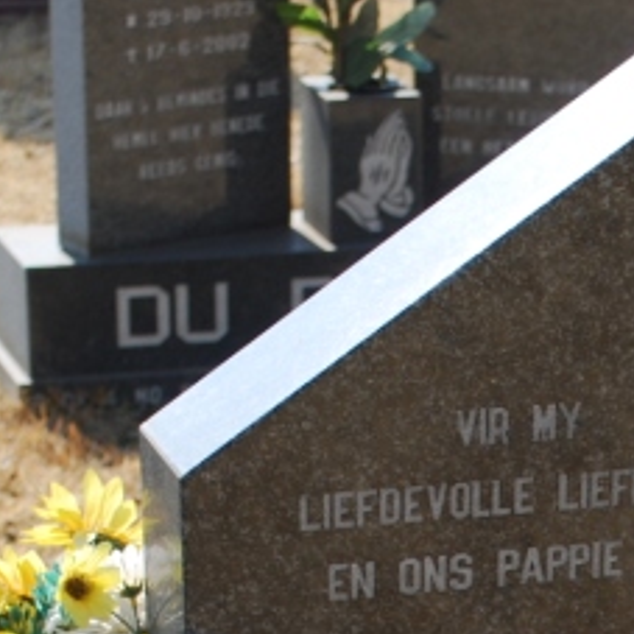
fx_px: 3813
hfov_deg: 9.3
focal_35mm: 184
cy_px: 848
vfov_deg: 9.3
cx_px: 813
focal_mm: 32
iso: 100
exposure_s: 1/160
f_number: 6.3
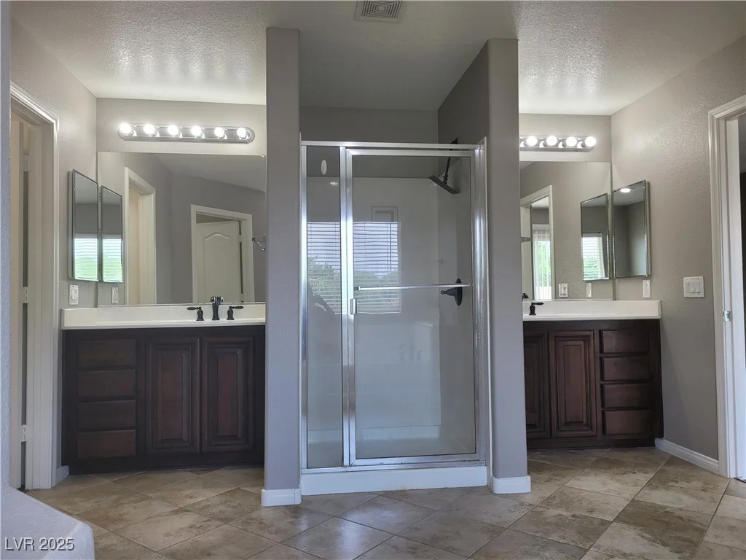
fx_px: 560
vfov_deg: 53.1
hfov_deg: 67.3
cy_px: 280
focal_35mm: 26
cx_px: 373
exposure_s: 1/120
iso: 50
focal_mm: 5.4
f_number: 1.8
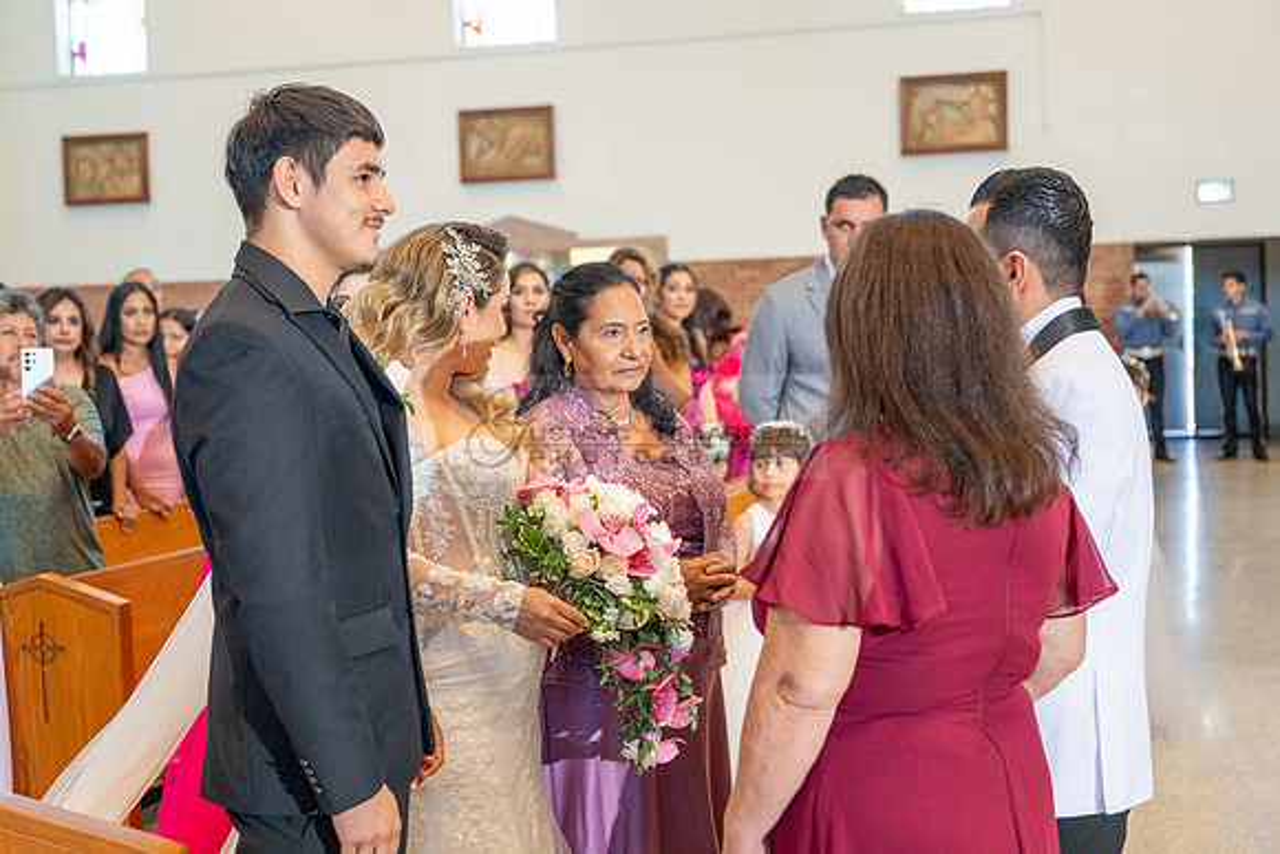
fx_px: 1686
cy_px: 426
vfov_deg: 28.4
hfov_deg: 41.6
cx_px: 599
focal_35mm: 47
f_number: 3.2
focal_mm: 43
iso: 1000
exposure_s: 1/200
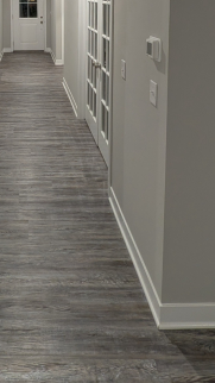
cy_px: 15
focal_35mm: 27
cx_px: 24
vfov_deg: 56.5
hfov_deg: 39.9
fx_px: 274
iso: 67
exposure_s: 1/24
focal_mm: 2.02
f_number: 1.7
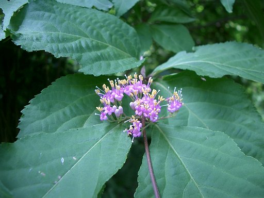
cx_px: 132
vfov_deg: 40.7
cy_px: 99
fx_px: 267
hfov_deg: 52.6
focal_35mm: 35
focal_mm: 5.8
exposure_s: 1/60
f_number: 2.6
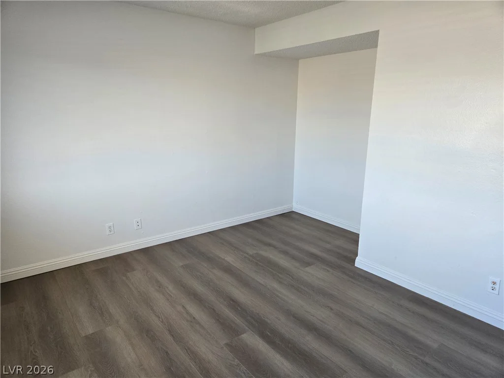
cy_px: 189
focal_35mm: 23
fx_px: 335
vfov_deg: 58.9
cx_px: 252
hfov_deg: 73.9
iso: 160
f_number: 1.8
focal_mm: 5.4
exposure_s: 1/180
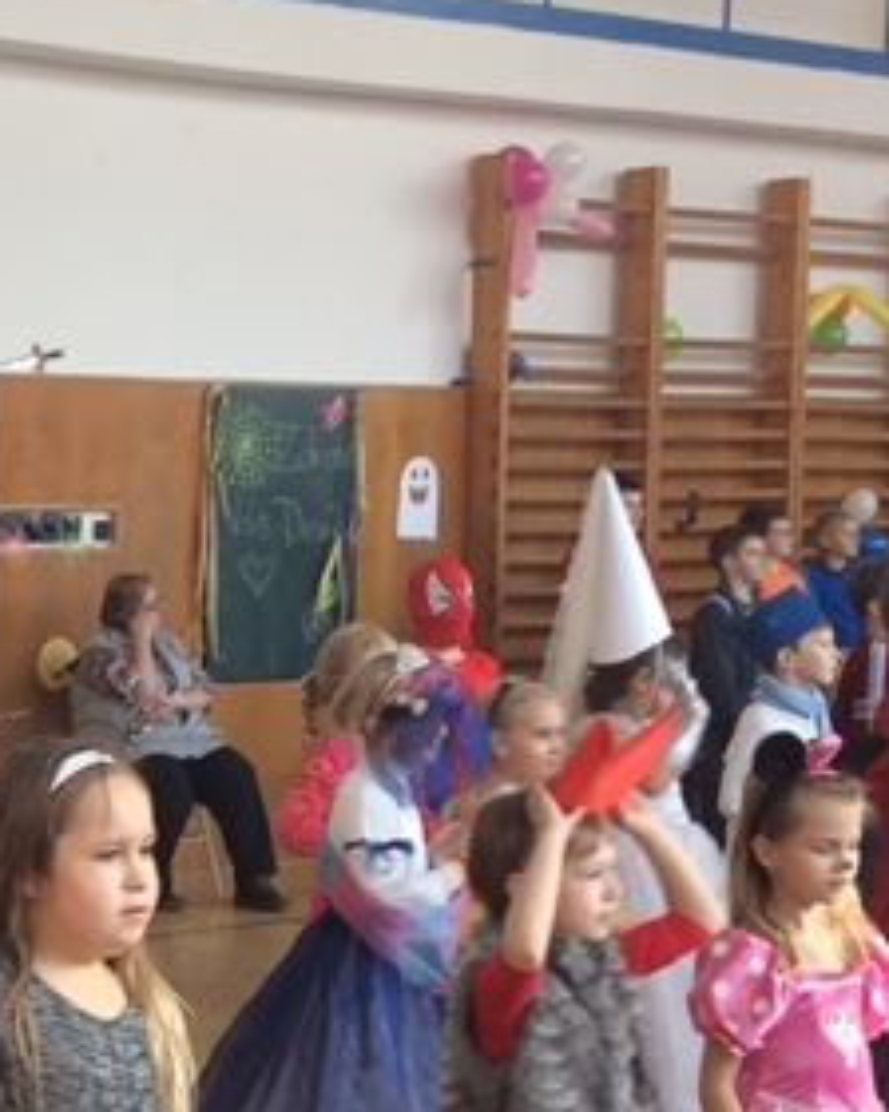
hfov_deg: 16.3
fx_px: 2927
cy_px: 655
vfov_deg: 21.5
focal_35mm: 89
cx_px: -270
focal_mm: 3.3
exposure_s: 1/25
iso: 32
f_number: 2.4
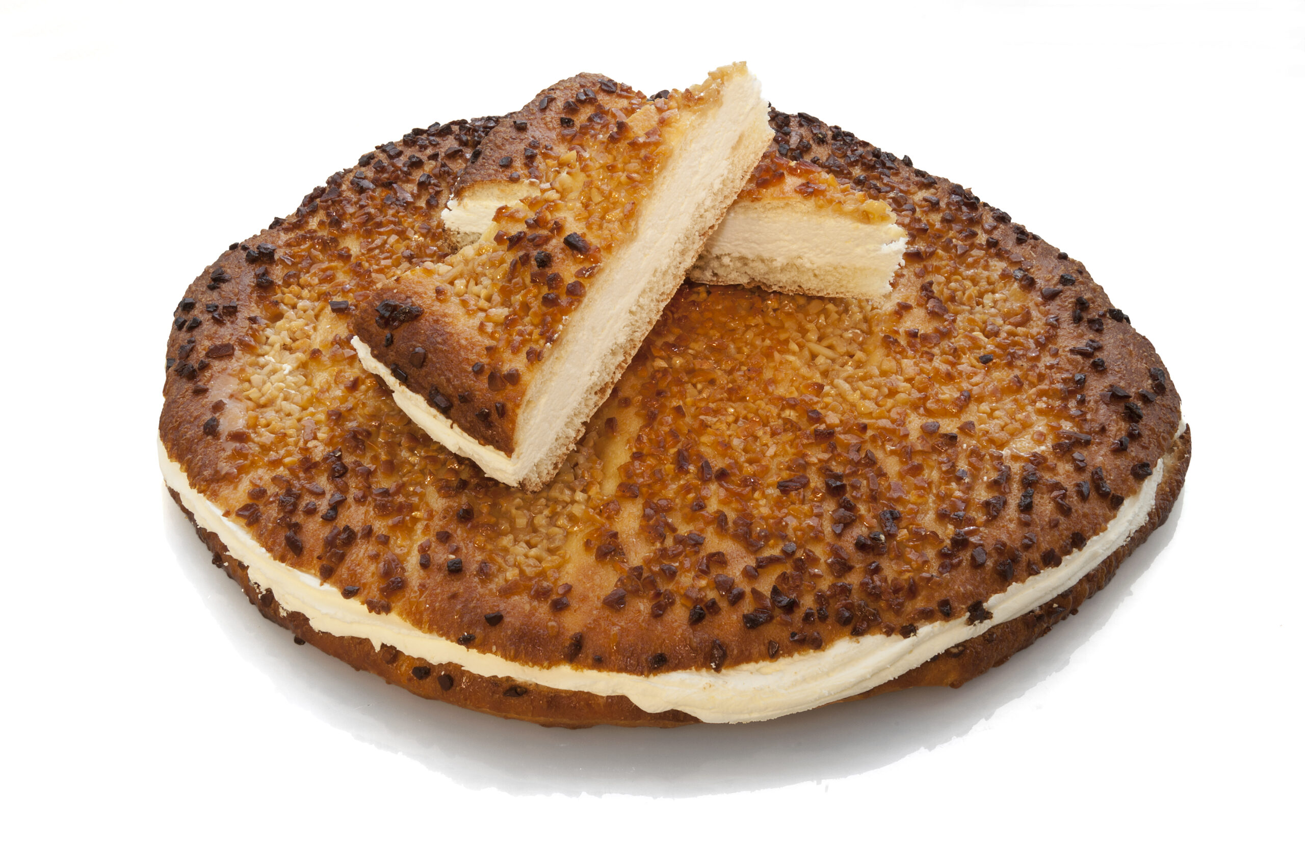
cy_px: 434
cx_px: 652
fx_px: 2463
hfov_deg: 29.7
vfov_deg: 20.0
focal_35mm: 68
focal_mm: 68
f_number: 22
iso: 100
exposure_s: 4
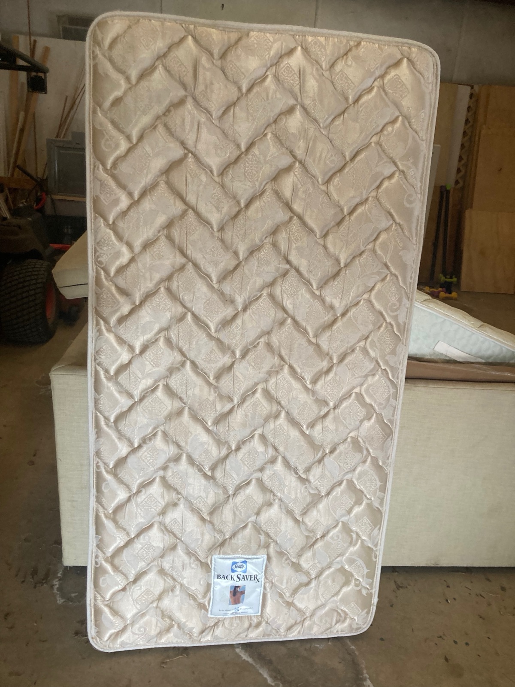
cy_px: 344
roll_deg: -4.6
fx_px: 555
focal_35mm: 28
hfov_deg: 49.7
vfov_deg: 63.4
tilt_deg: -18.5
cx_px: 258
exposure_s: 1/60
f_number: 1.8
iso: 160
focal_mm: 3.99
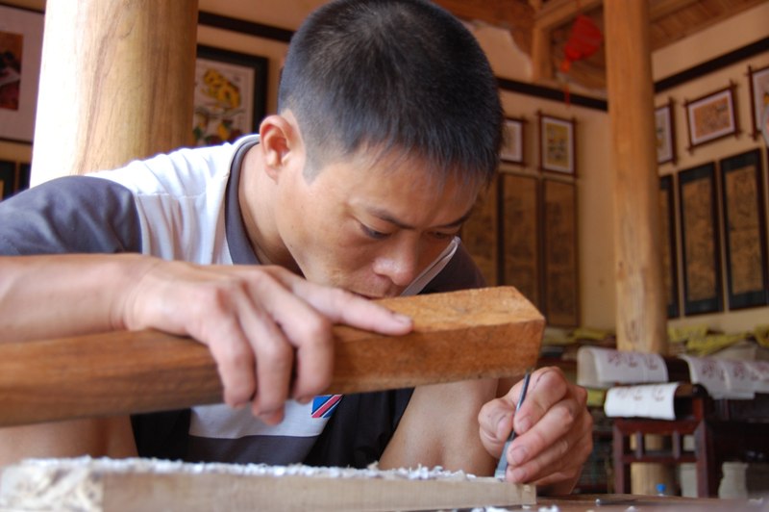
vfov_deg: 26.4
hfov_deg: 38.9
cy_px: 256
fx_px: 1088
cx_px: 384
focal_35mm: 51
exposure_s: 1/50
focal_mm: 34
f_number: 4.5
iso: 400
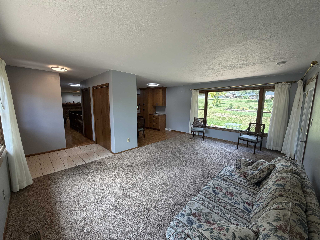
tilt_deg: -7.9
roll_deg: +0.0
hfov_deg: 102.1
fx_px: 129
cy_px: 120
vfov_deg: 85.7
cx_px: 160
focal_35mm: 14
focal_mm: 2.22
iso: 125
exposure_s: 1/121
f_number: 2.2
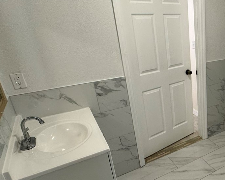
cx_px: 221
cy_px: 93
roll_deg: +0.5
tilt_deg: -21.6
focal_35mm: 32
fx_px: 213
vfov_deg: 45.8
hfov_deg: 47.1
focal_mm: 2.22
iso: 200
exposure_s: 1/120
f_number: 2.2
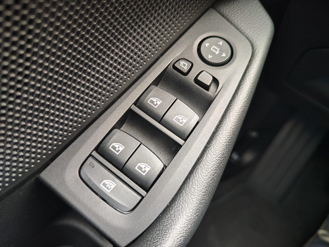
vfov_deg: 58.9
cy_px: 124
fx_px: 219
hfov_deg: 73.9
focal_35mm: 23
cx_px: 164
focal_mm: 7.01
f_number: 1.69
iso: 2947
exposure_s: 1/33.3
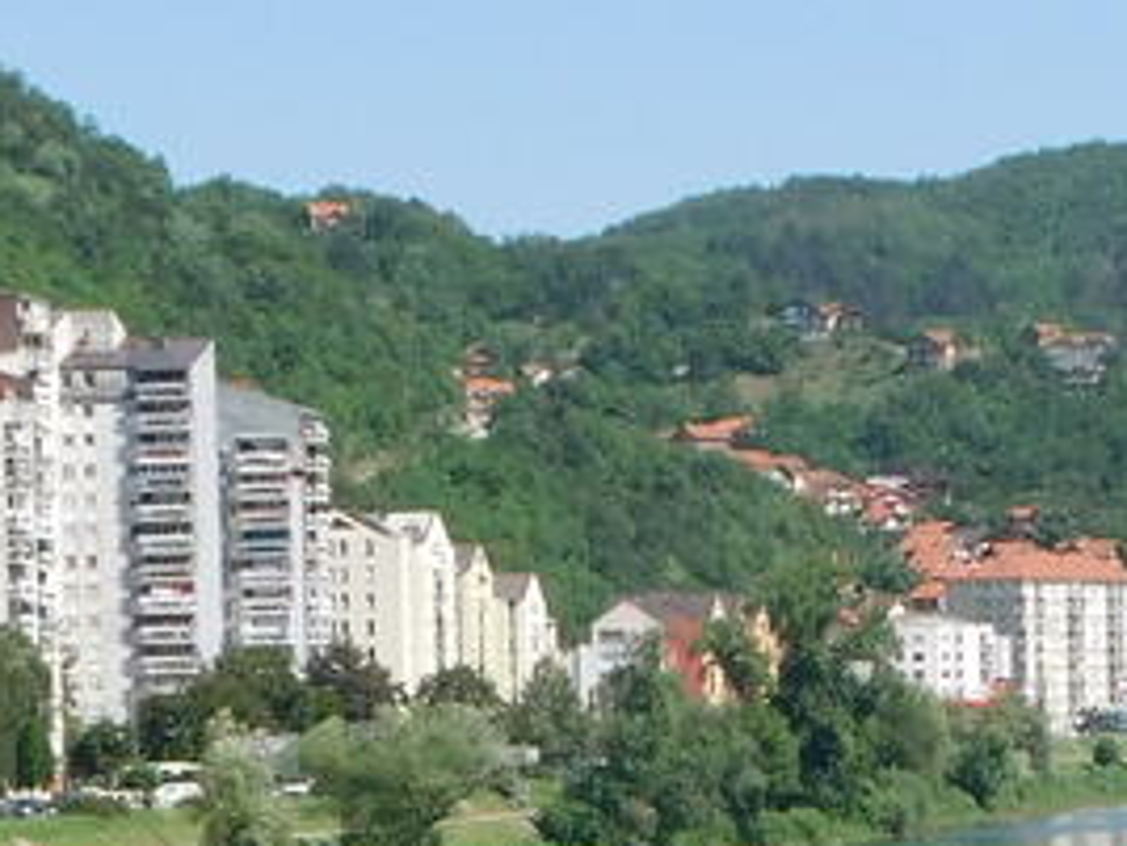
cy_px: 918
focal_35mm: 161
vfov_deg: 9.1
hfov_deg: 12.2
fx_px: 5242
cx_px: 938
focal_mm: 6.3
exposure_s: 1/1250
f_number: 3.5
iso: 125
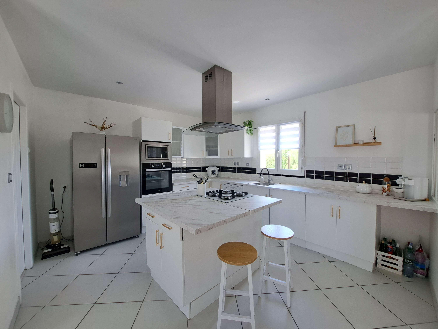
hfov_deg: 106.2
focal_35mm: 13
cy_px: 164
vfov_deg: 89.9
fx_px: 164
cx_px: 219
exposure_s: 1/50
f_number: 2.2
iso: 64
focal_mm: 1.74
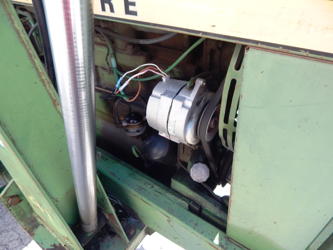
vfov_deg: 61.1
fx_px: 212
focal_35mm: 22
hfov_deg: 76.4
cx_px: 166
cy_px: 125
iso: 125
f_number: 3
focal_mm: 4
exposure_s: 1/200
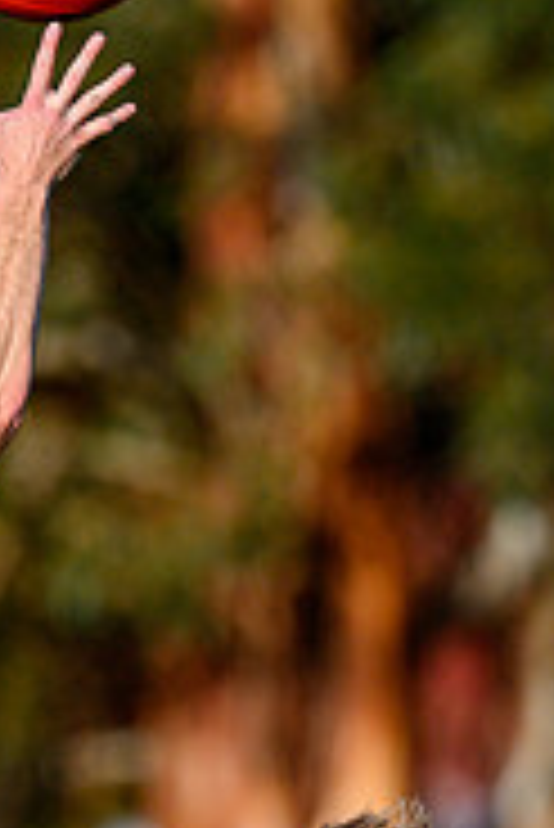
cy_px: 900
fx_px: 42160
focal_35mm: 1830
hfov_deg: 0.8
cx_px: 149
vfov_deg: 1.1
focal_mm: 500
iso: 200
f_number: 4
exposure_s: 1/2500
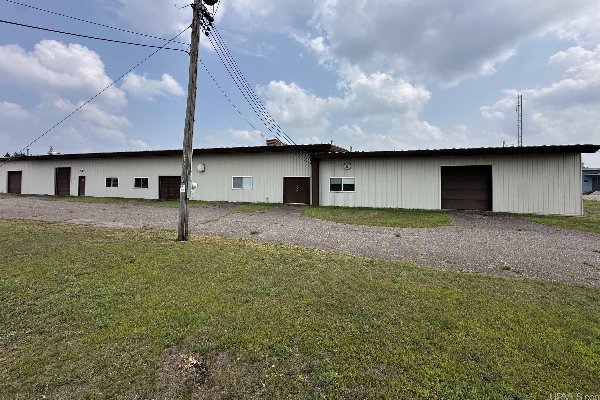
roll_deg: -1.4
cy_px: 175
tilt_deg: +0.4
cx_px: 297
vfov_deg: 77.0
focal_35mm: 15
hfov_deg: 100.4
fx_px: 250
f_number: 2.2
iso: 50
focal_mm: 2.22
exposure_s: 1/2817
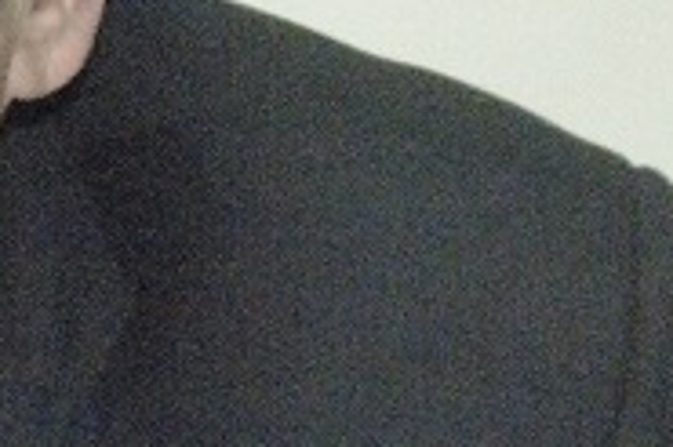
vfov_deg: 2.9
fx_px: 8926
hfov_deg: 4.3
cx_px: -211
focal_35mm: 478
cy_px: 436
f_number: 5
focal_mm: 55
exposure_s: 1/60
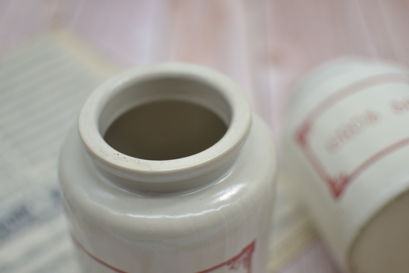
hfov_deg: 37.9
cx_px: 204
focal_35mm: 52
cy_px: 136
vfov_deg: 25.8
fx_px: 596
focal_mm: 35
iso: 100
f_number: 1.8
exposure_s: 1/500
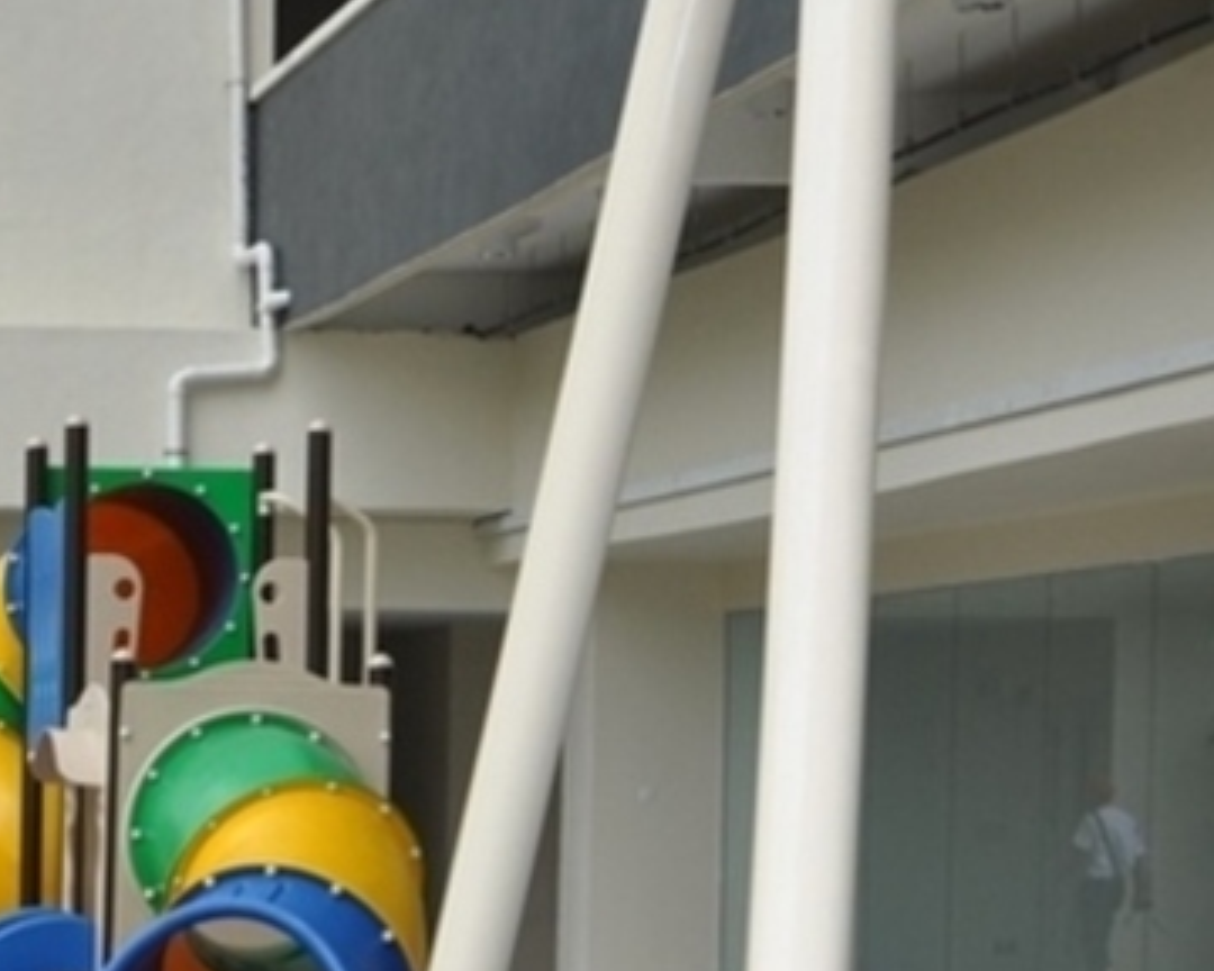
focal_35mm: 99
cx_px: -506
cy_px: 910
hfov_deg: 17.8
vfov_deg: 15.4
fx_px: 3541
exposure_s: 1/200
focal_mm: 21
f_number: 8
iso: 200
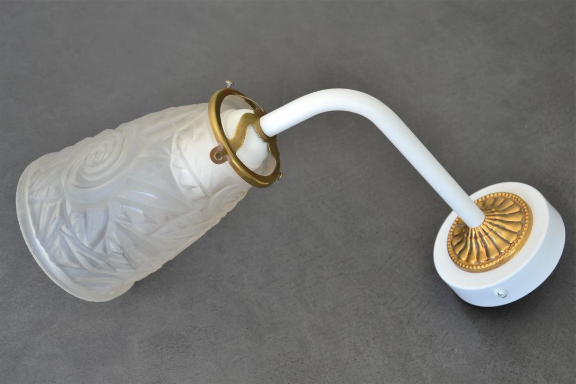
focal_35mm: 52
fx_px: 840
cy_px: 192
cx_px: 288
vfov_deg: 25.8
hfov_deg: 37.9
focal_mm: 35
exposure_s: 1/125
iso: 280
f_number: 5.6
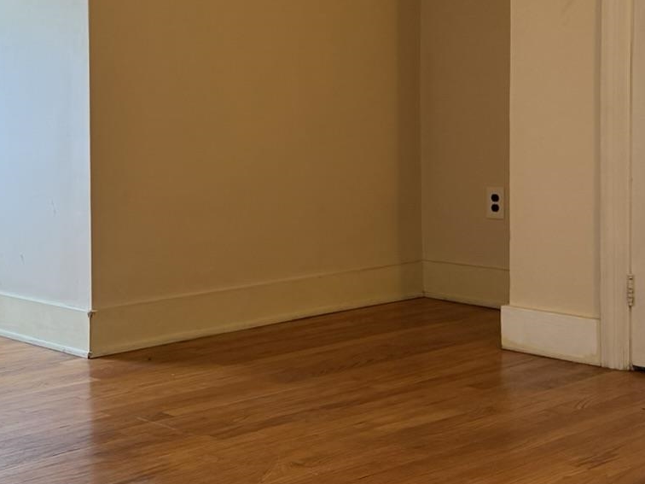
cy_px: 142
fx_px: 1211
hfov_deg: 29.5
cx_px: 196
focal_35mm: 65
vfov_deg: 22.4
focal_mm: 6.76
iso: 250
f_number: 1.78
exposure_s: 1/60
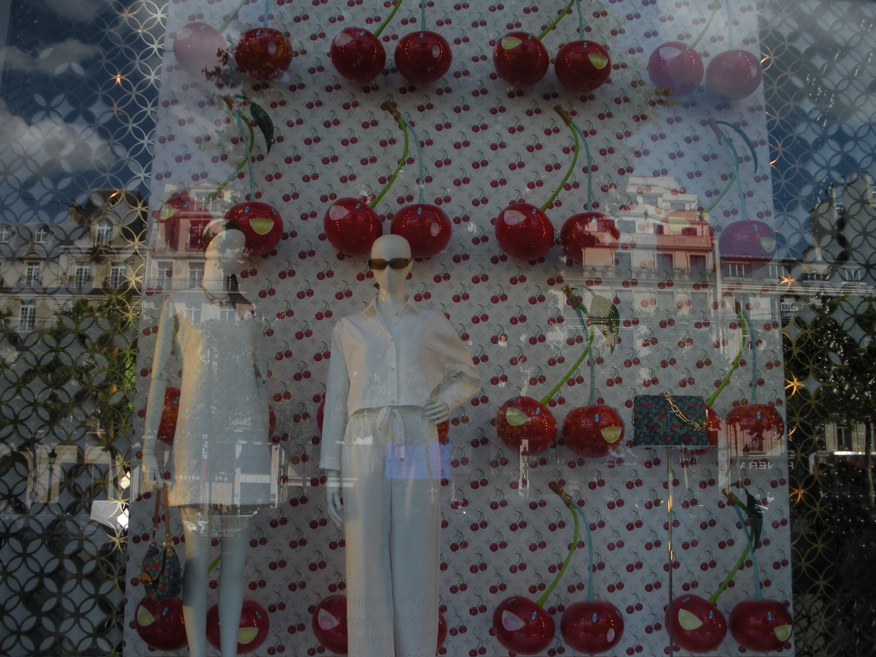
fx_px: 911
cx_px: 438
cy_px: 328
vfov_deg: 39.7
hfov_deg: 51.4
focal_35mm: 36
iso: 64
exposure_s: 1/313
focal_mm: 6.3
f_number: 3.5
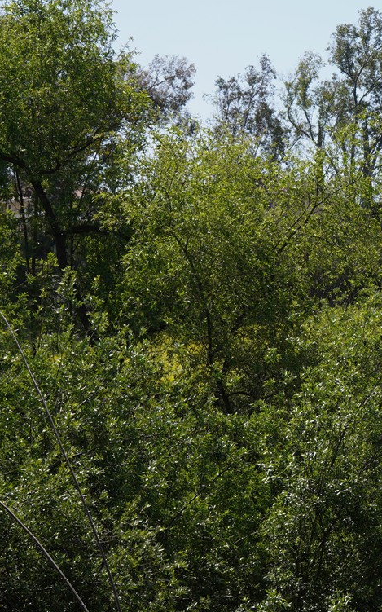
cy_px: 297
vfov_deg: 21.9
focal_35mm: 95
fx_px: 1583
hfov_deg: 13.2
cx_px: 518
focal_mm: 35
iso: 100
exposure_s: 1/160
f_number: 9
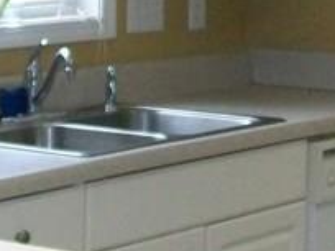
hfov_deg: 10.9
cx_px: 169
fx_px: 1752
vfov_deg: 8.1
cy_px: -85
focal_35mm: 181
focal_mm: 6
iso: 160
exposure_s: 1/60
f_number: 2.7
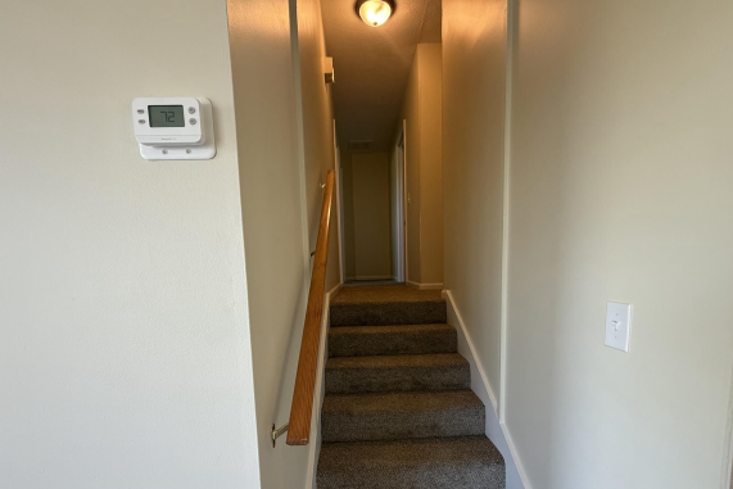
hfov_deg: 93.2
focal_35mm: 17
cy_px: 307
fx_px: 346
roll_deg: +1.2
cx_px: 377
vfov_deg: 69.3
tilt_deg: -5.7
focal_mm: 2.22
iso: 200
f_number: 2.2
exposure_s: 1/120
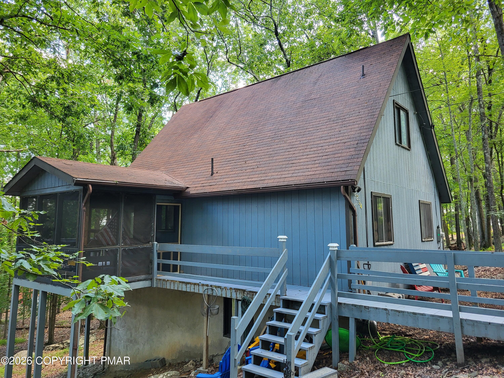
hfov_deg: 67.3
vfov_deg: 53.1
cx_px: 252
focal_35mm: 26
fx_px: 379
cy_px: 189
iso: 250
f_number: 1.8
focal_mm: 5.4
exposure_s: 1/120
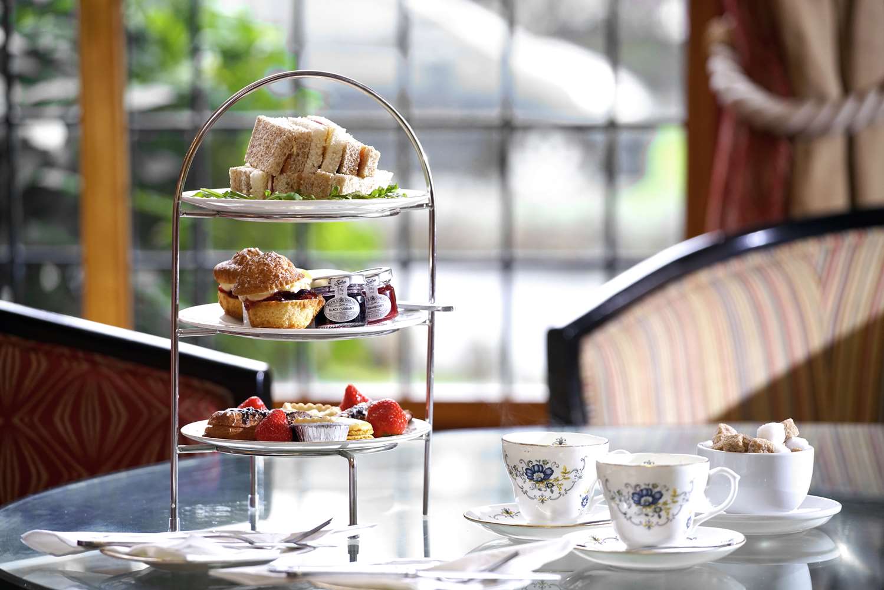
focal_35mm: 135
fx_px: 3315
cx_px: 442
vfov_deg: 10.2
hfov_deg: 15.2
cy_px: 295
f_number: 4
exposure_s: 1/100
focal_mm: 135
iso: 800
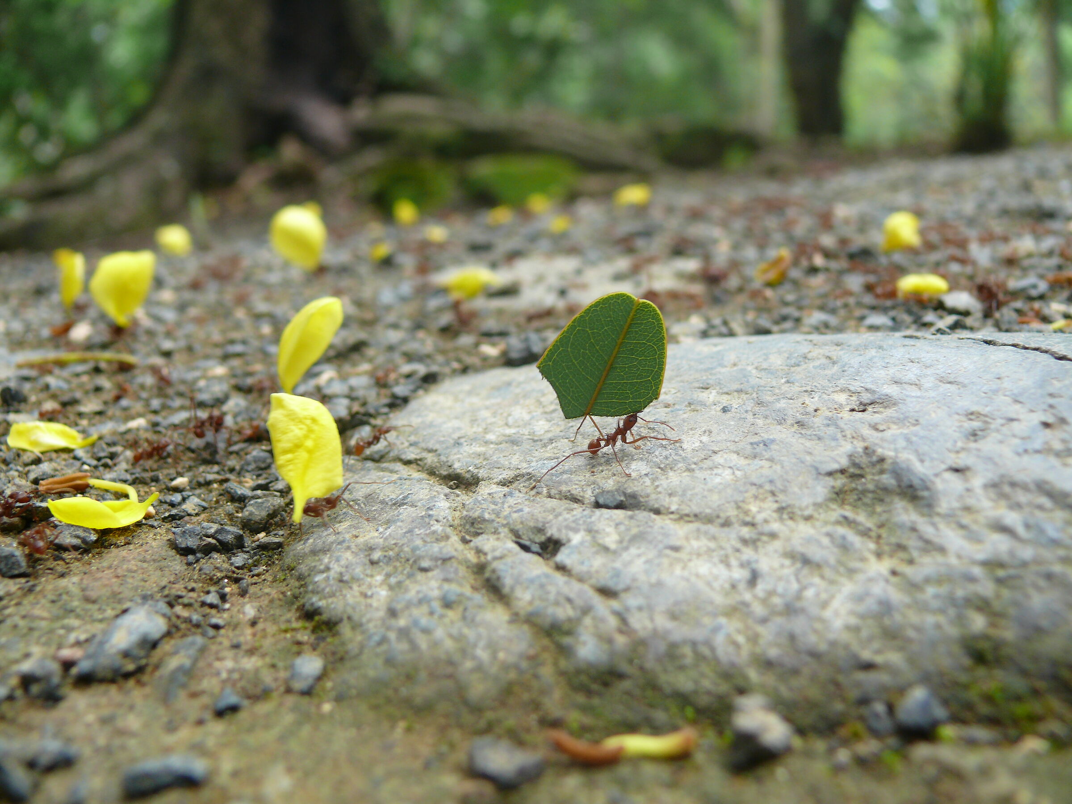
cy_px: 402
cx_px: 536
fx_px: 1084
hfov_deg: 52.6
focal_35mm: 35
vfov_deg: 40.7
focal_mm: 7.4
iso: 100
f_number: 3.2
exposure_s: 1/100
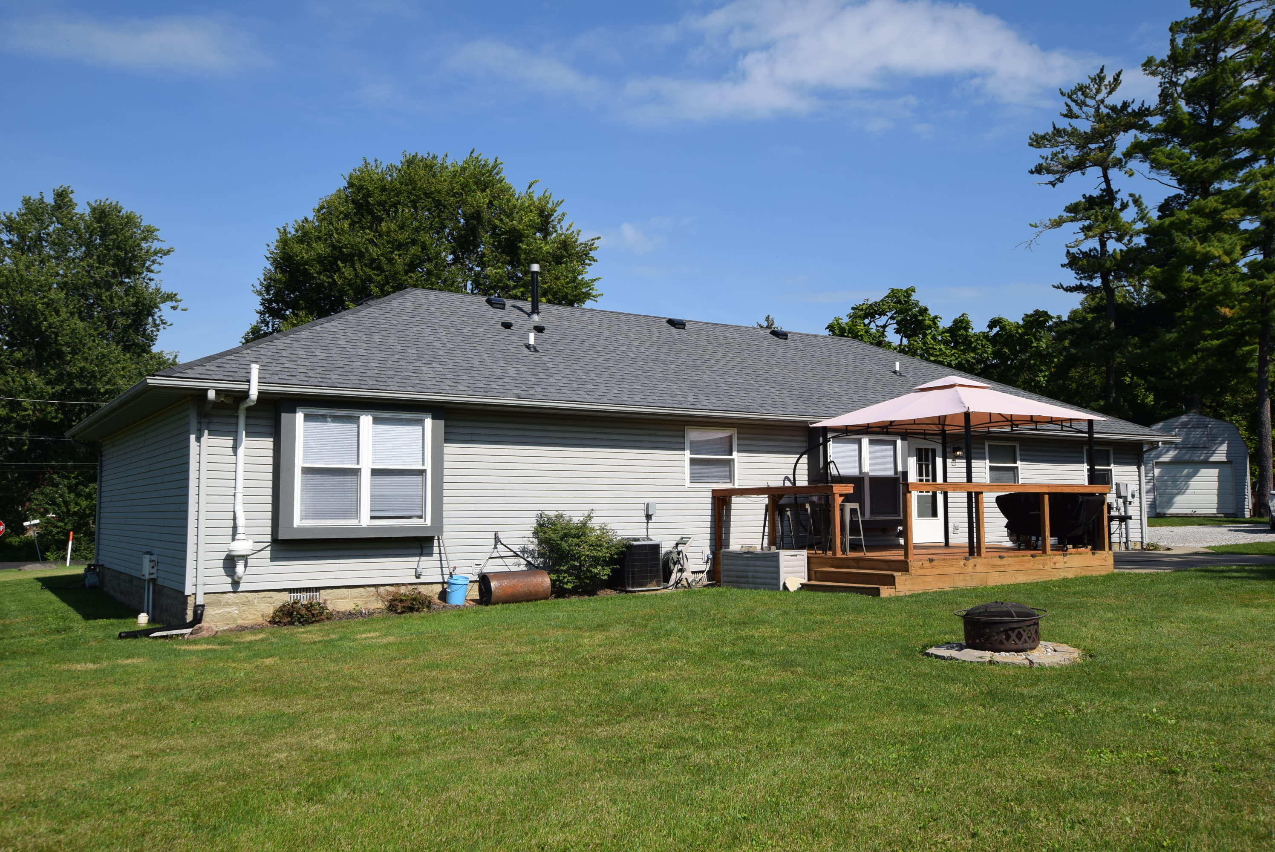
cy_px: 426
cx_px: 638
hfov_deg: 61.9
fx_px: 1063
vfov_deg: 43.7
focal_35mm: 30
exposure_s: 1/400
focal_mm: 20
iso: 200
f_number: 10
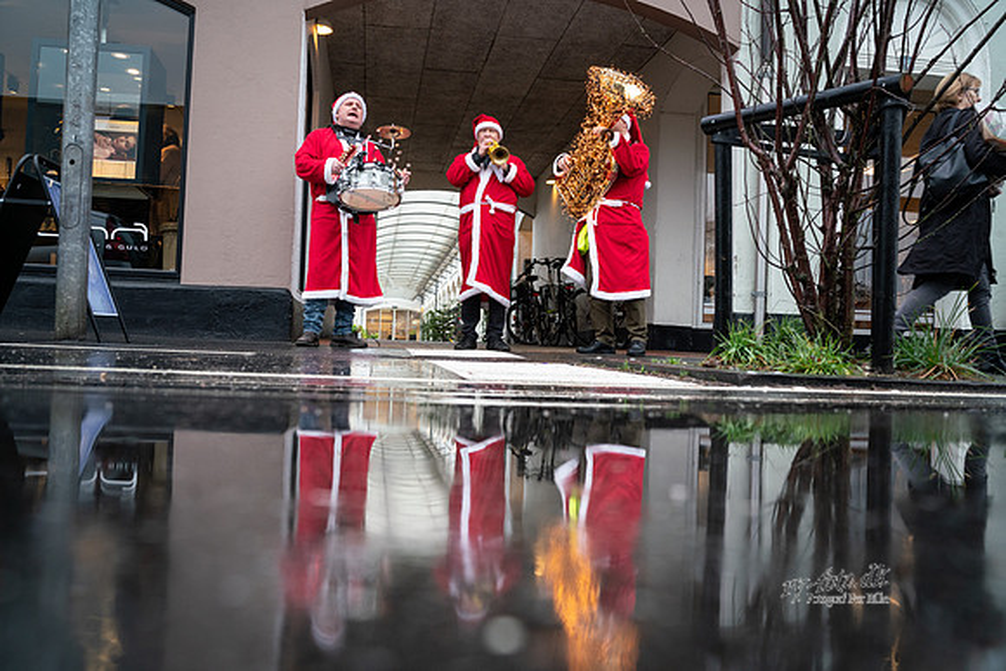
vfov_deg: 37.9
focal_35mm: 35
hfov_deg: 54.4
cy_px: 336
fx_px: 978
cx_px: 503
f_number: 5
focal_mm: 35
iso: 1000
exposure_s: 1/160
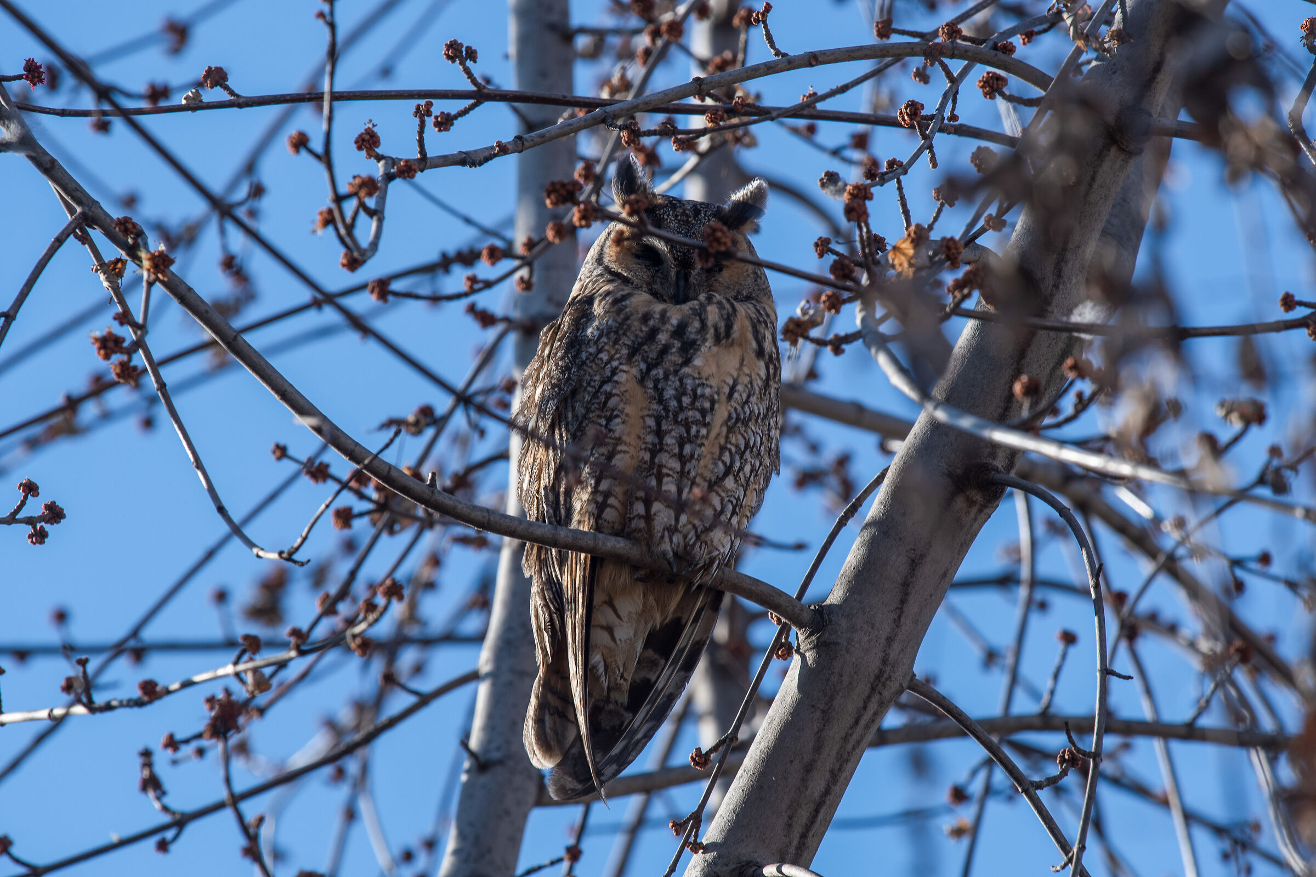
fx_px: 16449
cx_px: 658
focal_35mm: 450
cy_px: 438
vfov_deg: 3.1
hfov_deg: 4.6
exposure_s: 1/500
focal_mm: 300
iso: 110
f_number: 6.3
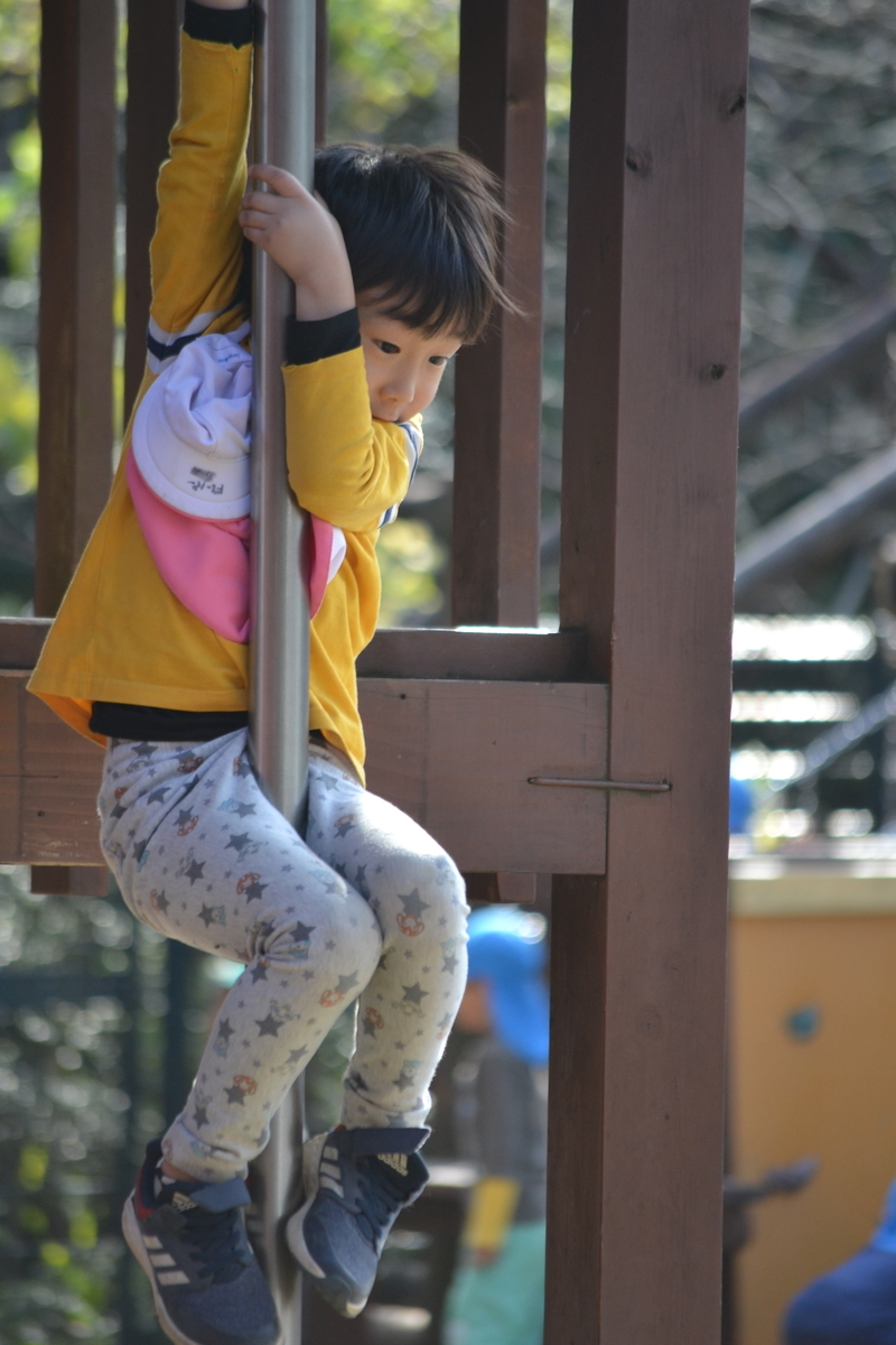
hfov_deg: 4.6
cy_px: 672
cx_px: 448
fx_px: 11199
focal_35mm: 300
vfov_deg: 6.9
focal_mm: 200
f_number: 5.6
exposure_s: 1/200
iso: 400
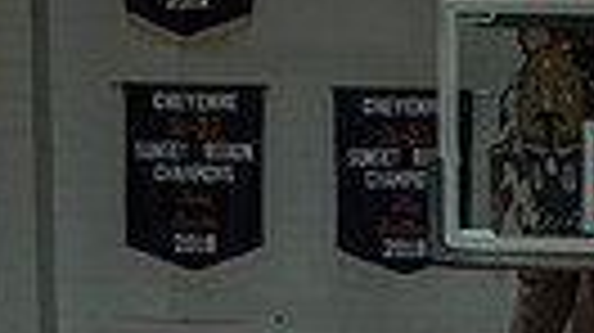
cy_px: 847
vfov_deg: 8.9
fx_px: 1889
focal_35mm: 120
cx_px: 661
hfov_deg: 17.3
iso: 160
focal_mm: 24
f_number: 8
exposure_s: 1/200
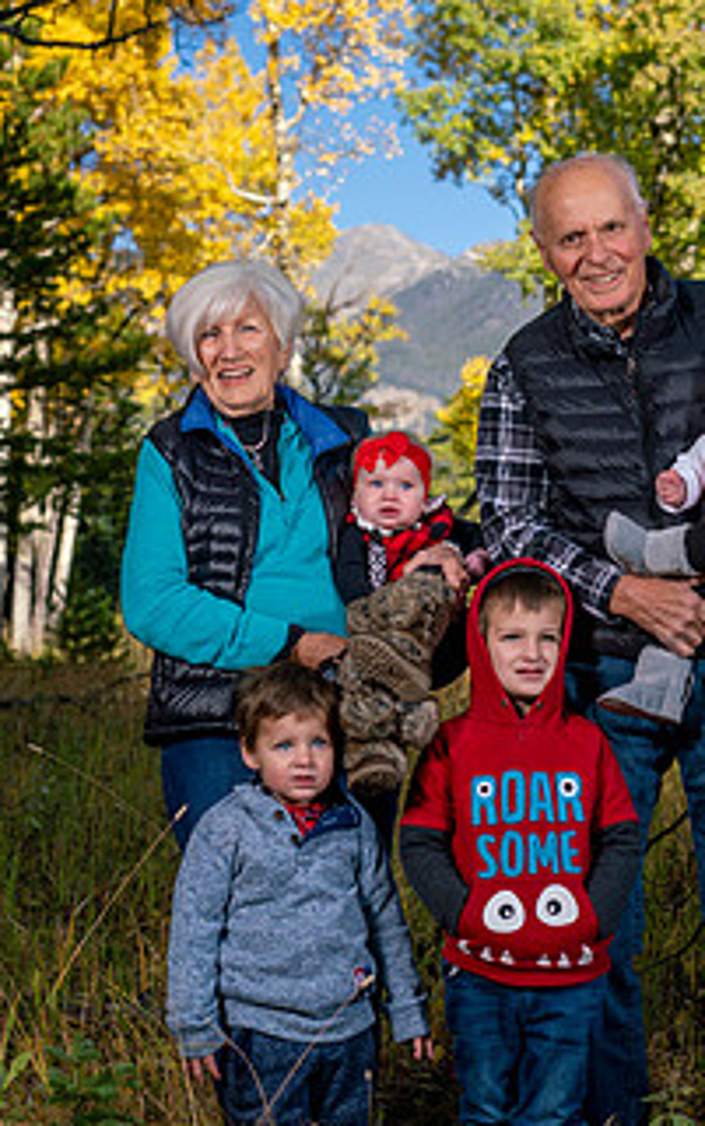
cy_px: 663
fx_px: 1535
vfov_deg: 40.1
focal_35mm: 50
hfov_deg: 25.7
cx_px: 474
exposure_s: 1/1250
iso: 100
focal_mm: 35
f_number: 3.2
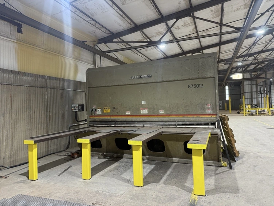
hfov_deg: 71.6
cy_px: 103
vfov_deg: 56.8
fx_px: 190
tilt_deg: +2.8
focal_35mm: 24
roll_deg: +0.8
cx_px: 137
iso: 160
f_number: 1.78
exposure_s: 1/60
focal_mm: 6.76
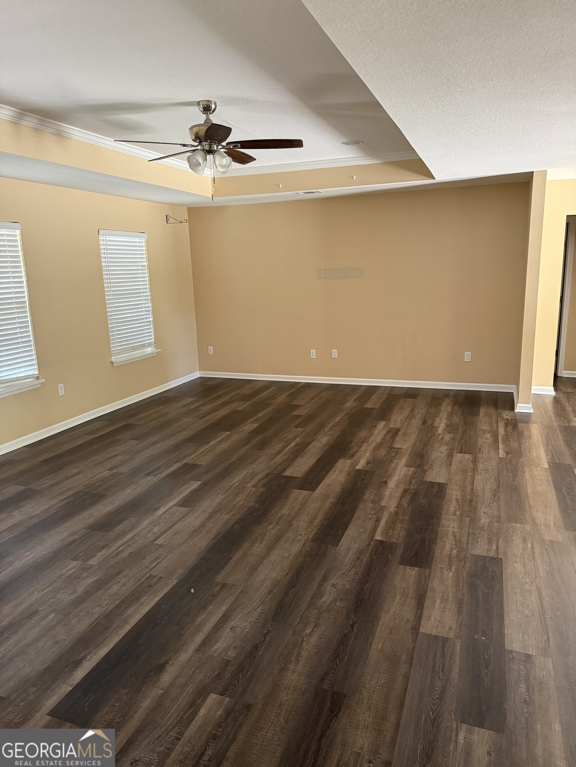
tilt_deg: -11.6
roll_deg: +1.6
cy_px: 384
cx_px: 288
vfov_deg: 71.6
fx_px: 532
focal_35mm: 24
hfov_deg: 56.8
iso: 500
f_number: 1.78
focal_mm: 6.76
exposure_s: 1/60
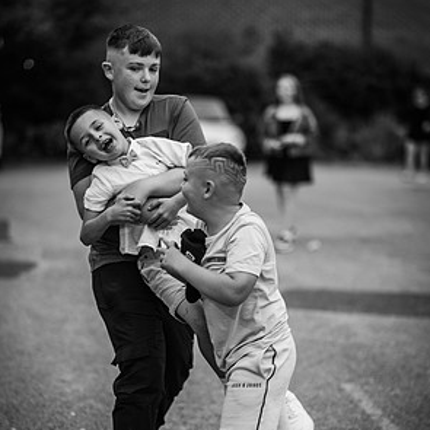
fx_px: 1546
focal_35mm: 110
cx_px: 215
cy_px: 255
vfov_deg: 15.8
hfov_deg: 15.8
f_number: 1.8
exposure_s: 1/200
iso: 360
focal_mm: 85
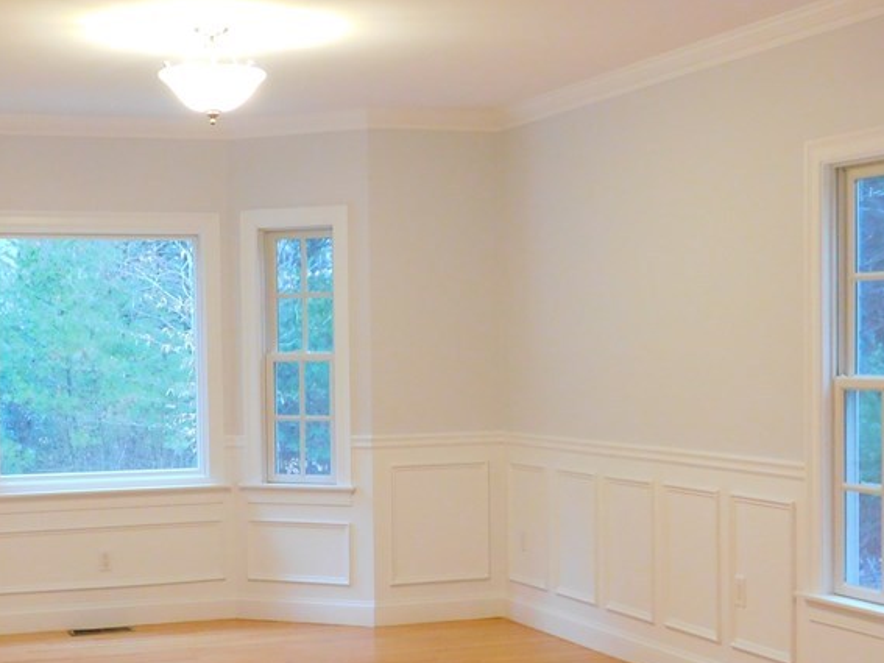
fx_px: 1660
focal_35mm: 65
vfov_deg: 22.5
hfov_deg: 29.8
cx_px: 360
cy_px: 423
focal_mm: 6.3
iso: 400
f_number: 3.5
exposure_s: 1/25
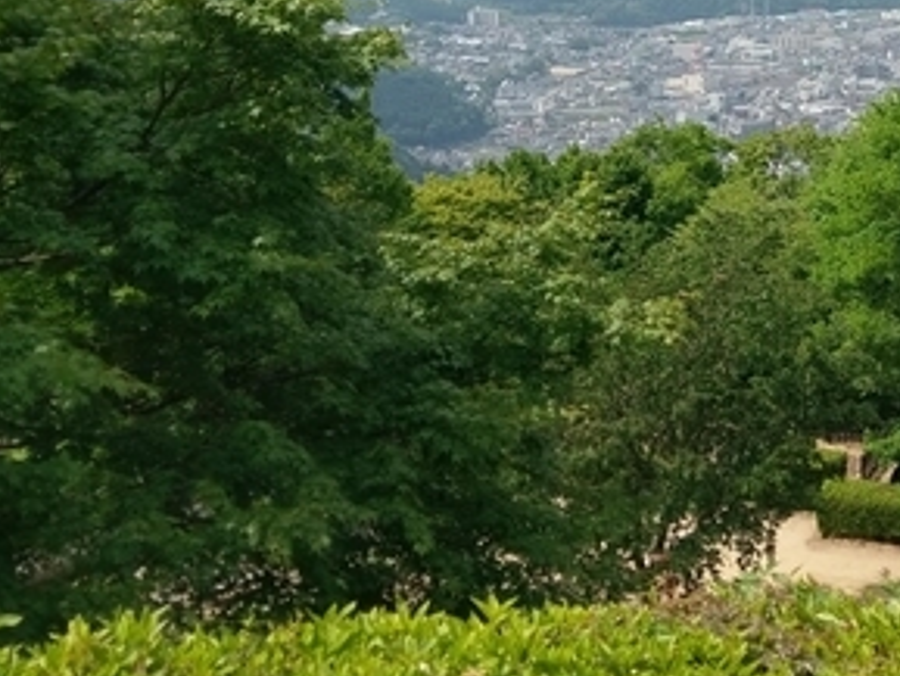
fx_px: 1873
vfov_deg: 19.8
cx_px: 710
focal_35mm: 72
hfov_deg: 26.6
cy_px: -19
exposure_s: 1/2667
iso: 100
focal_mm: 4.58
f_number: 1.8
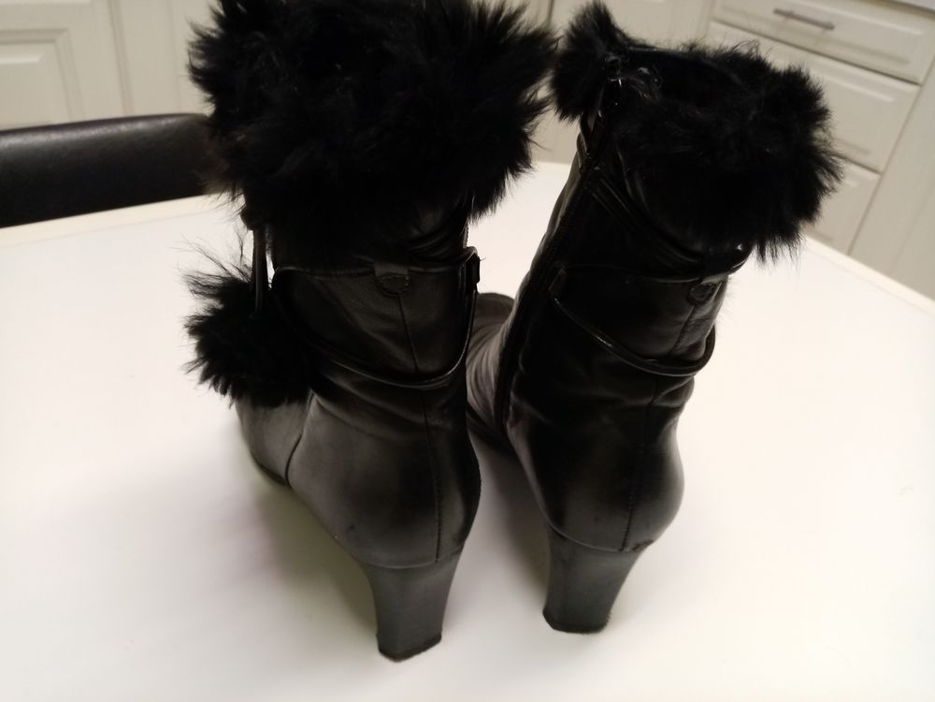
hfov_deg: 67.3
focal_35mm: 26
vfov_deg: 53.1
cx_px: 468
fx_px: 702
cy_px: 351
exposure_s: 1/33.3
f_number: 1.8
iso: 151
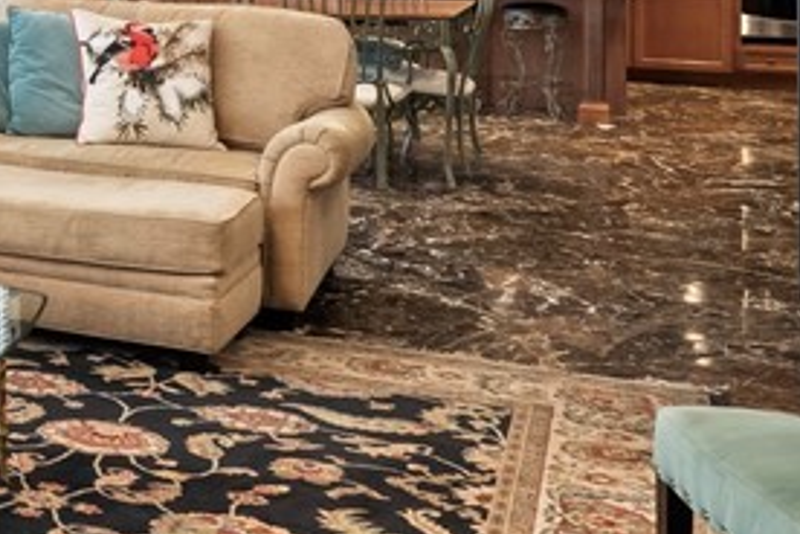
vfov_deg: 19.1
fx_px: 1489
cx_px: -168
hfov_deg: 26.6
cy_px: -122
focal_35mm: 67
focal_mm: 17
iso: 500
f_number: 8
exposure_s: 1/10
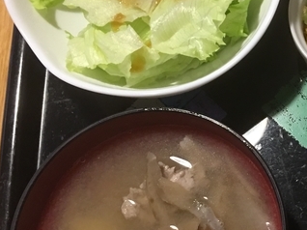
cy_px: 127
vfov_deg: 20.1
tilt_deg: -73.8
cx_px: 348
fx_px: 647
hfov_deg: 24.7
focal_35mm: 73
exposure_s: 1/8
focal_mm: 4.15
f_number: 2.2
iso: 80
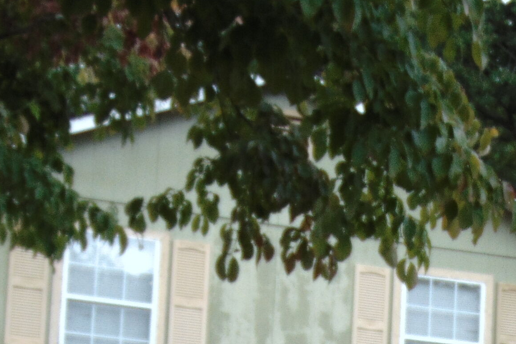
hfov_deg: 14.8
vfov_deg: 9.7
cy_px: 511
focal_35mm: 138
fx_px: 1978
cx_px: 417
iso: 80
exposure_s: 1/320
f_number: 3.5
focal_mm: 9
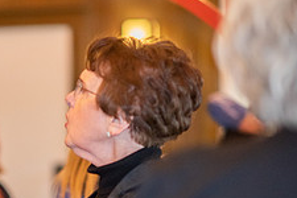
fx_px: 1856
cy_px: 197
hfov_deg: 9.0
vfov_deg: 6.1
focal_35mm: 225
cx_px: -84
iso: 800
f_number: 2
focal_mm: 85
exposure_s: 1/200
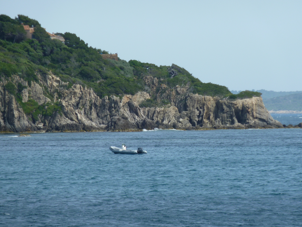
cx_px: 151
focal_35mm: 300
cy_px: 114
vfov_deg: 5.0
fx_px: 2617
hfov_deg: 6.6
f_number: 4.9
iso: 80
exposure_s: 1/400
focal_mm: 49.2
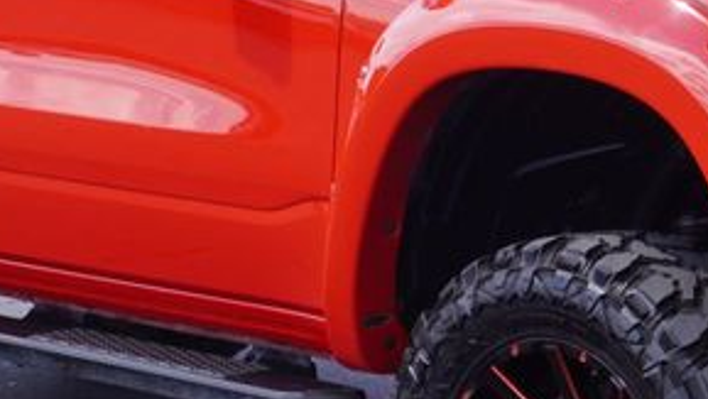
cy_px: 186
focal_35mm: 184
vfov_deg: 6.6
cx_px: 488
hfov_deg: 11.7
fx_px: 3454
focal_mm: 33
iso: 100
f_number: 8
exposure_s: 1/100
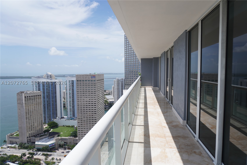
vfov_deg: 53.1
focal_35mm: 24
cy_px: 82
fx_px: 165
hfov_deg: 73.7
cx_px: 124
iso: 100
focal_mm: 16
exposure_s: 1/1000
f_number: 5
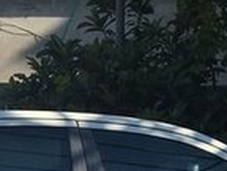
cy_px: 294
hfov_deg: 14.8
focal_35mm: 133
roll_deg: -1.4
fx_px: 872
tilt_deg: -4.9
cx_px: 153
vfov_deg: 10.6
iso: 25
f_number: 2.2
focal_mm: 4.15
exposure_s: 1/1832
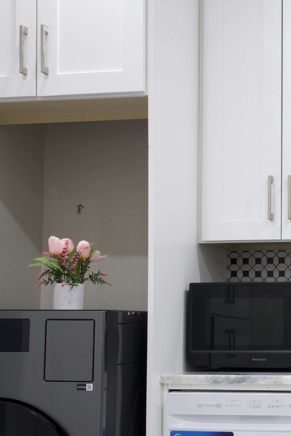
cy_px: 283
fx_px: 861
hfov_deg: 17.9
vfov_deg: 28.3
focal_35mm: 71
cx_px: 383
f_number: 8
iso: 100
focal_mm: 20
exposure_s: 1
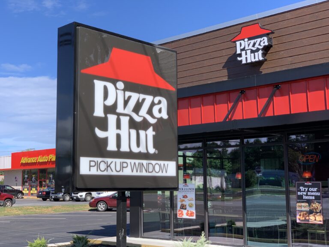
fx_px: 494
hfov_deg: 36.8
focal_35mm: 52
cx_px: 164
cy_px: 124
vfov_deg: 28.0
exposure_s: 1/799
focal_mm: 6
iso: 16
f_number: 2.4
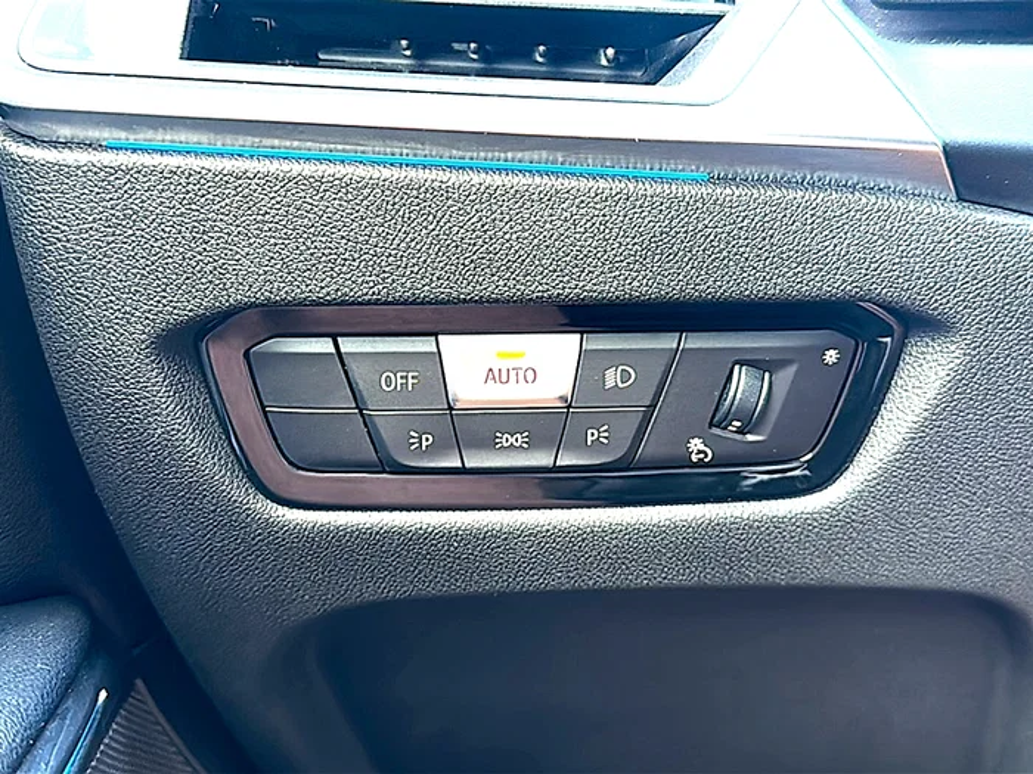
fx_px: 1104
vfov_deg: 38.7
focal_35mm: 37
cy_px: 387
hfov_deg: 50.1
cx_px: 516
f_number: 1.78
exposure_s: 1/79
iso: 160
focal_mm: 6.86
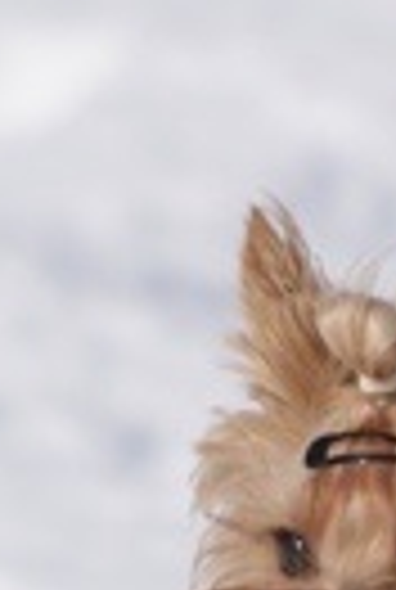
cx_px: 675
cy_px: 811
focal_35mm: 1150
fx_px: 18874
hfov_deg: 1.2
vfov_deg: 1.8
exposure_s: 1/800
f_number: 7.1
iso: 100
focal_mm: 210
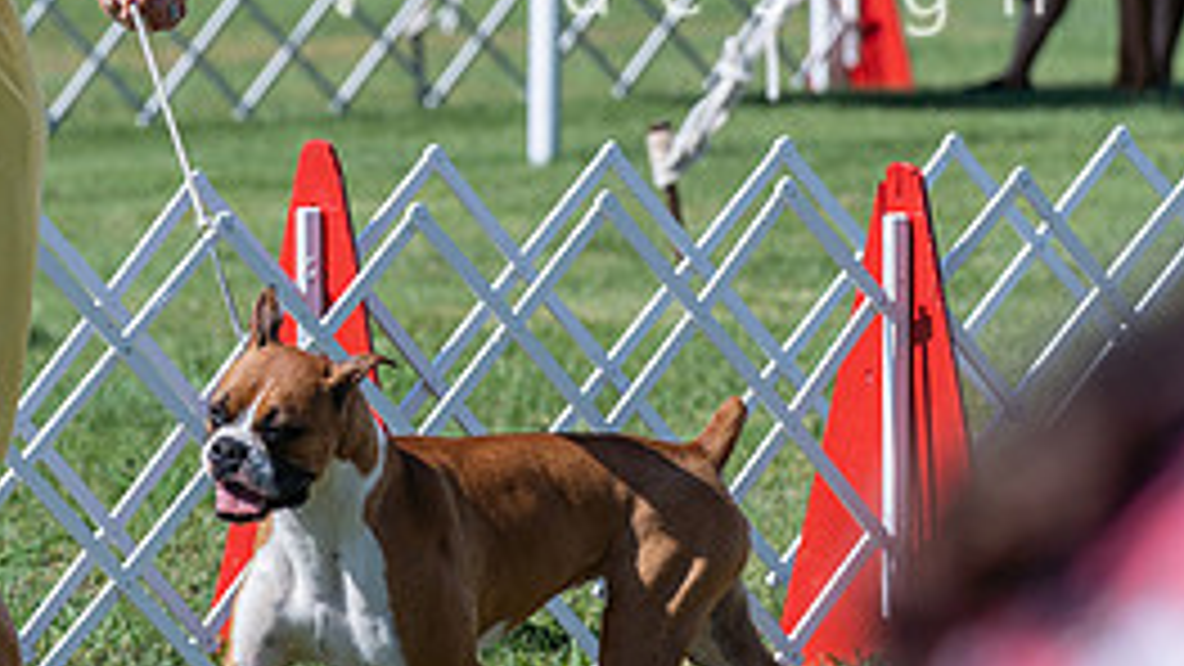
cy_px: 148
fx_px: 11649
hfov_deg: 5.8
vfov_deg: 3.3
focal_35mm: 371
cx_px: 394
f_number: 4
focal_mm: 138
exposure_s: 1/1250
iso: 100
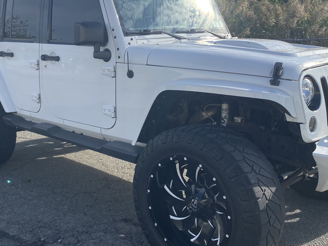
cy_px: 100
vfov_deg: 32.8
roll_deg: +1.5
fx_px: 417
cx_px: 107
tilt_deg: -6.5
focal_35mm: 44
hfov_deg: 42.3
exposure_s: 1/2513
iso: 32
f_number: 1.8
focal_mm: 4.25
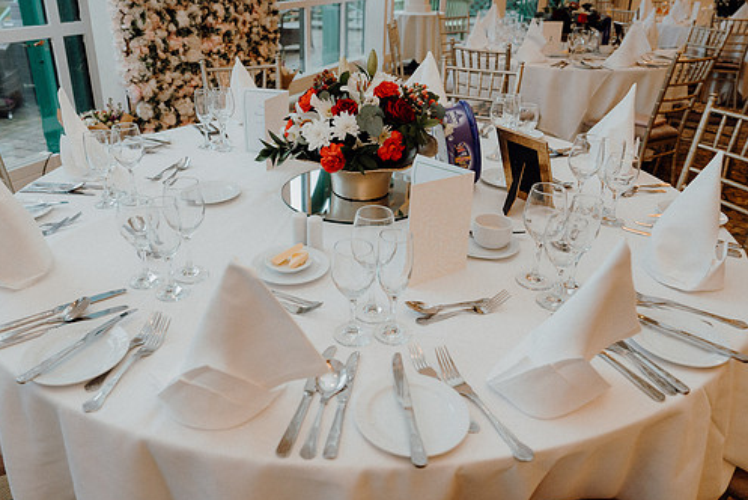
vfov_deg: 46.4
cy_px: 219
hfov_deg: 65.3
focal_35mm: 28
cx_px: 342
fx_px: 582
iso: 2500
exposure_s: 1/200
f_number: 3.5
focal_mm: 24
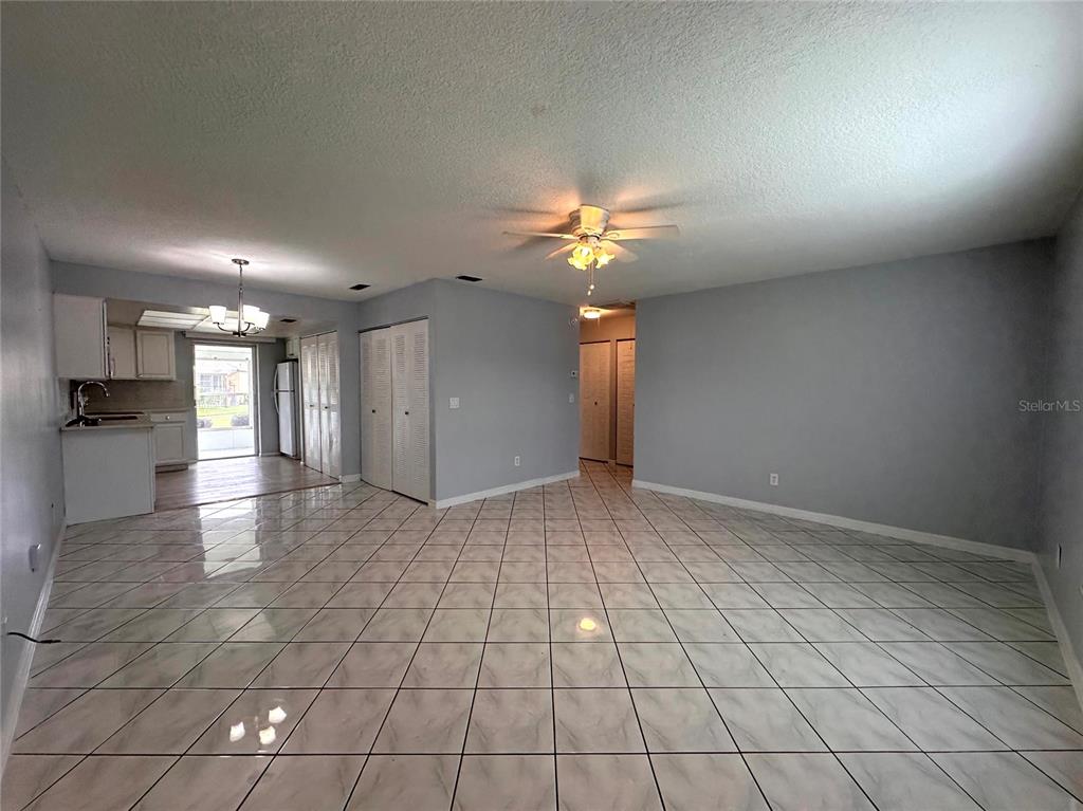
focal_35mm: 14
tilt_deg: -3.4
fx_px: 438
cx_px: 542
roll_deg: +0.0
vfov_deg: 85.6
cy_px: 406
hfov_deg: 102.1
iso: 125
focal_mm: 2.22
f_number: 2.2
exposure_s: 1/120
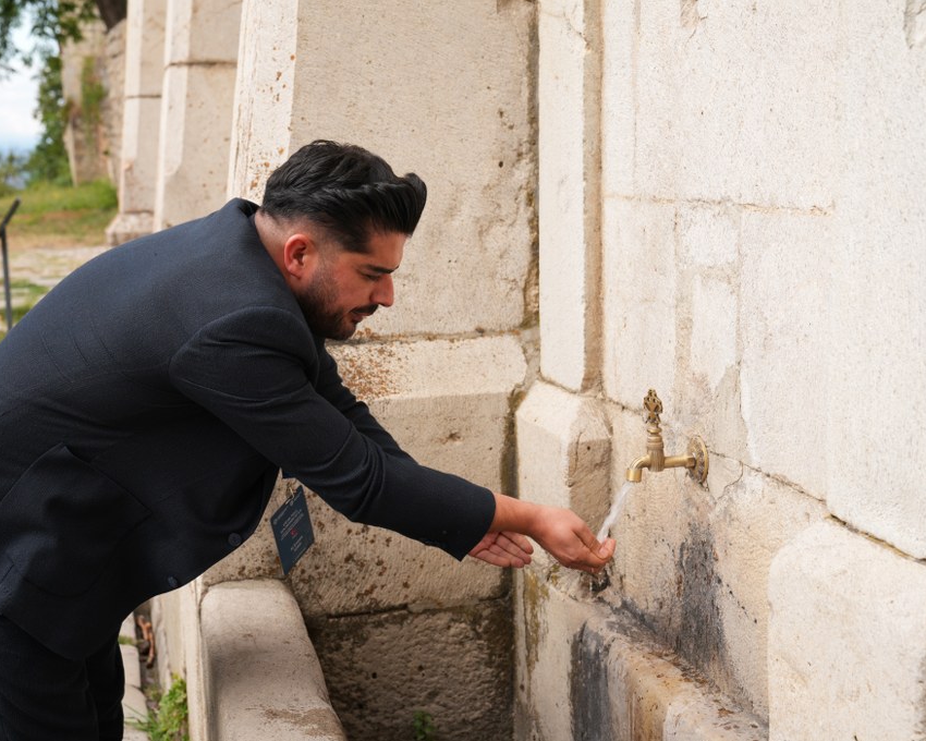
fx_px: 1425
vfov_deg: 29.1
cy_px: 371
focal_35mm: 52
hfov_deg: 36.0
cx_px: 430
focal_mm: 46
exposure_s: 1/200
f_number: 5.6
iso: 200
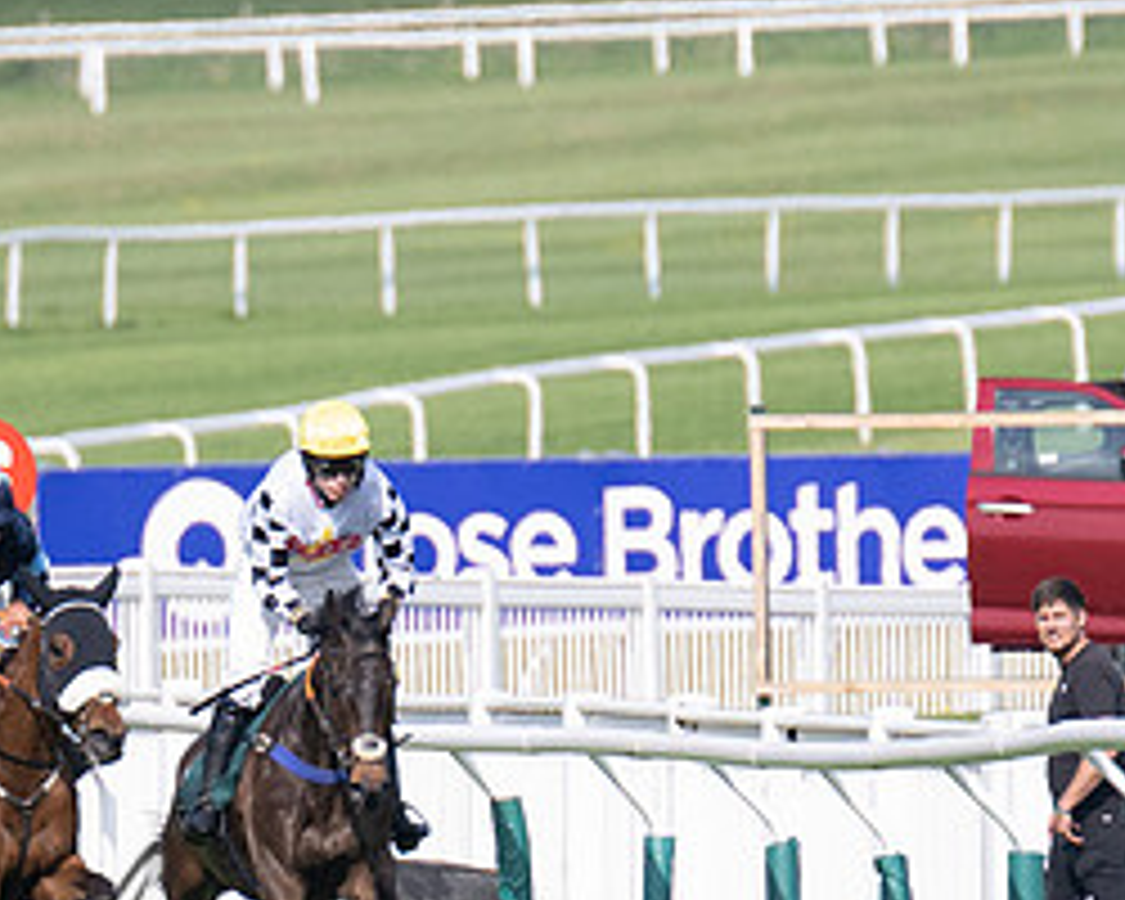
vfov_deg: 1.0
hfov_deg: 1.3
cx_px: 248
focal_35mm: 1483
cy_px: 841
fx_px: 49377
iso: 400
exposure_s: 1/3200
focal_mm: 280
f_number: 4
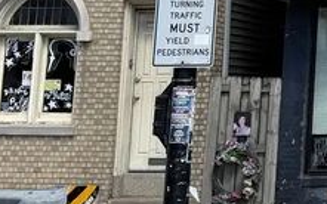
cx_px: 522
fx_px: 1051
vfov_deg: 10.5
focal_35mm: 118
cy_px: -142
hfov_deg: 15.9
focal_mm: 6.76
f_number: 1.78
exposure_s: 1/2801
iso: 80
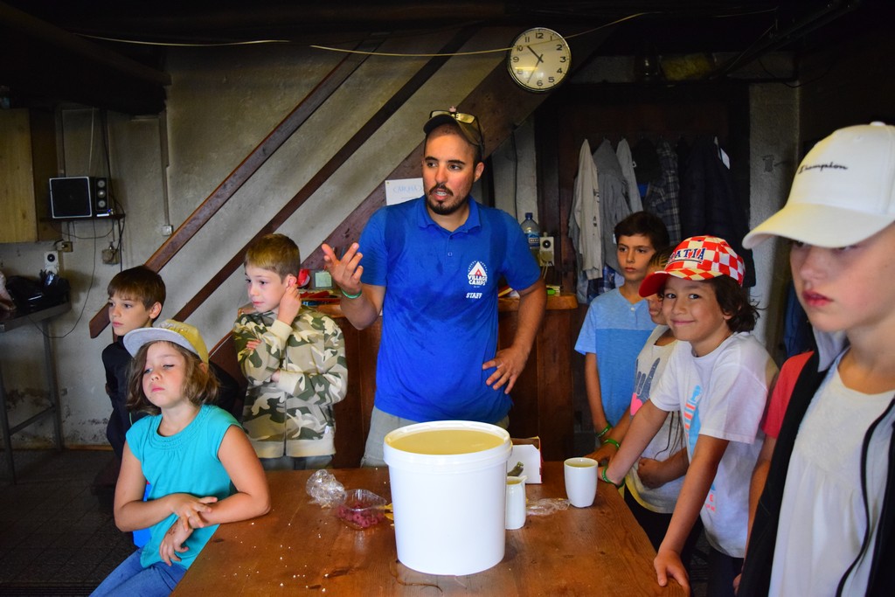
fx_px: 820
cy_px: 298
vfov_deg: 40.0
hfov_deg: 57.2
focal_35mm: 33
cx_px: 448
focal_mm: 22
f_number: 3.8
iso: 3200
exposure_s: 1/320
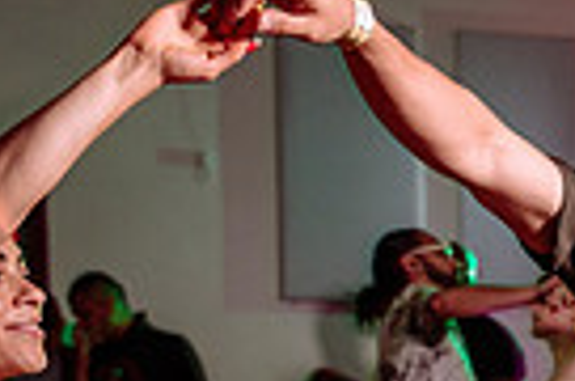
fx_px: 2024
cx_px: 769
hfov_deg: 15.3
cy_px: 658
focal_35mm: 127
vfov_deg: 10.2
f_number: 2.8
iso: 800
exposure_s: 1/30
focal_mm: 27
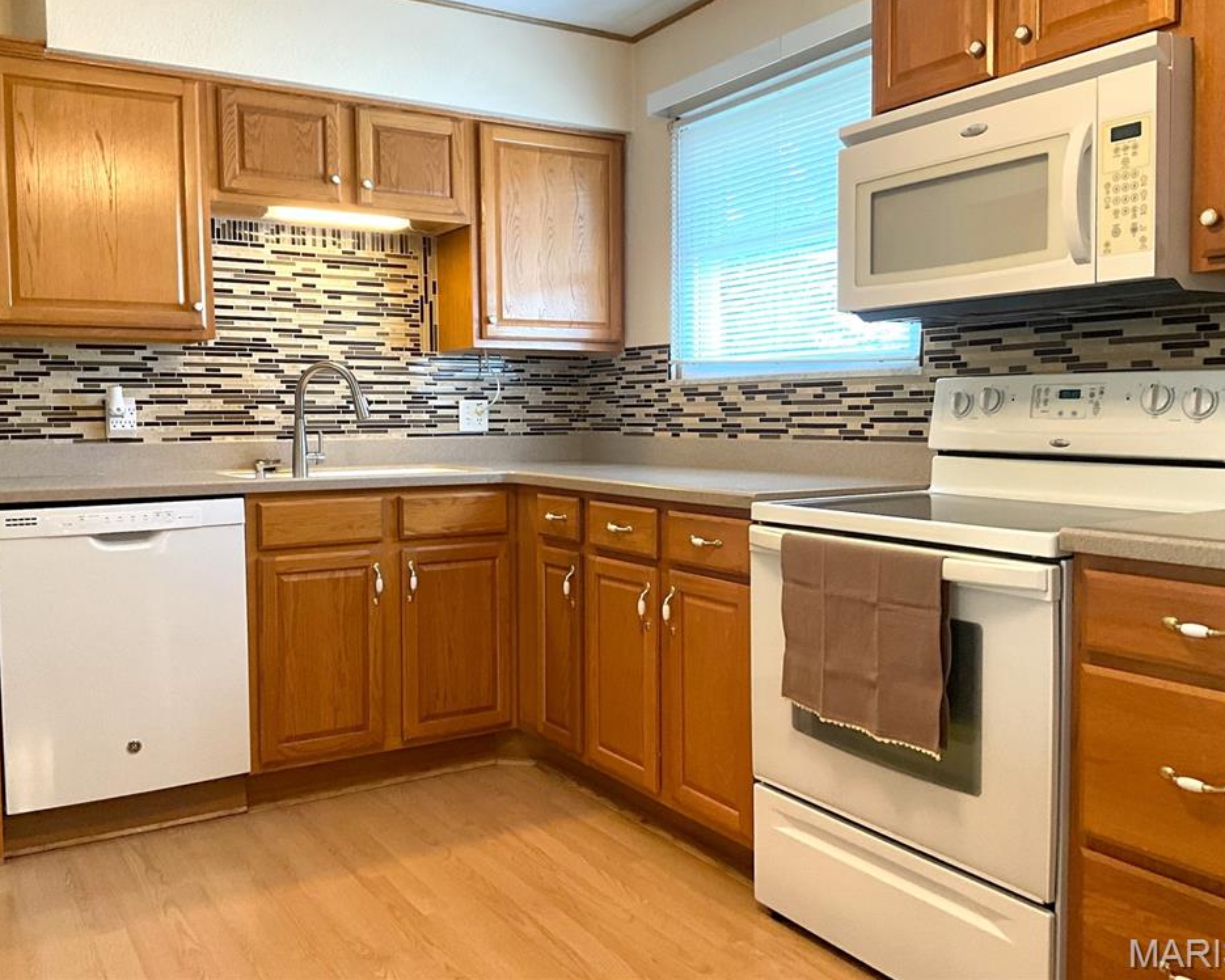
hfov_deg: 57.2
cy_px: 478
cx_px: 590
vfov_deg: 47.1
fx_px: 1124
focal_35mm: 31
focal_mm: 3
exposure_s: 1/60
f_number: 1.8
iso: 125
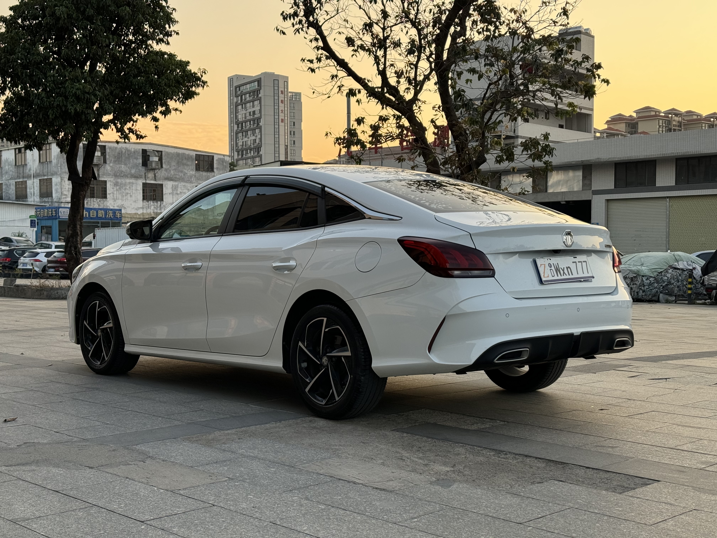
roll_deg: +0.1
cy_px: 269
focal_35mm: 48
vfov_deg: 30.3
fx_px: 994
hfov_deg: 39.7
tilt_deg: -0.9
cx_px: 358
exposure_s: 1/582
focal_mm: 6.76
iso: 64
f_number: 1.78
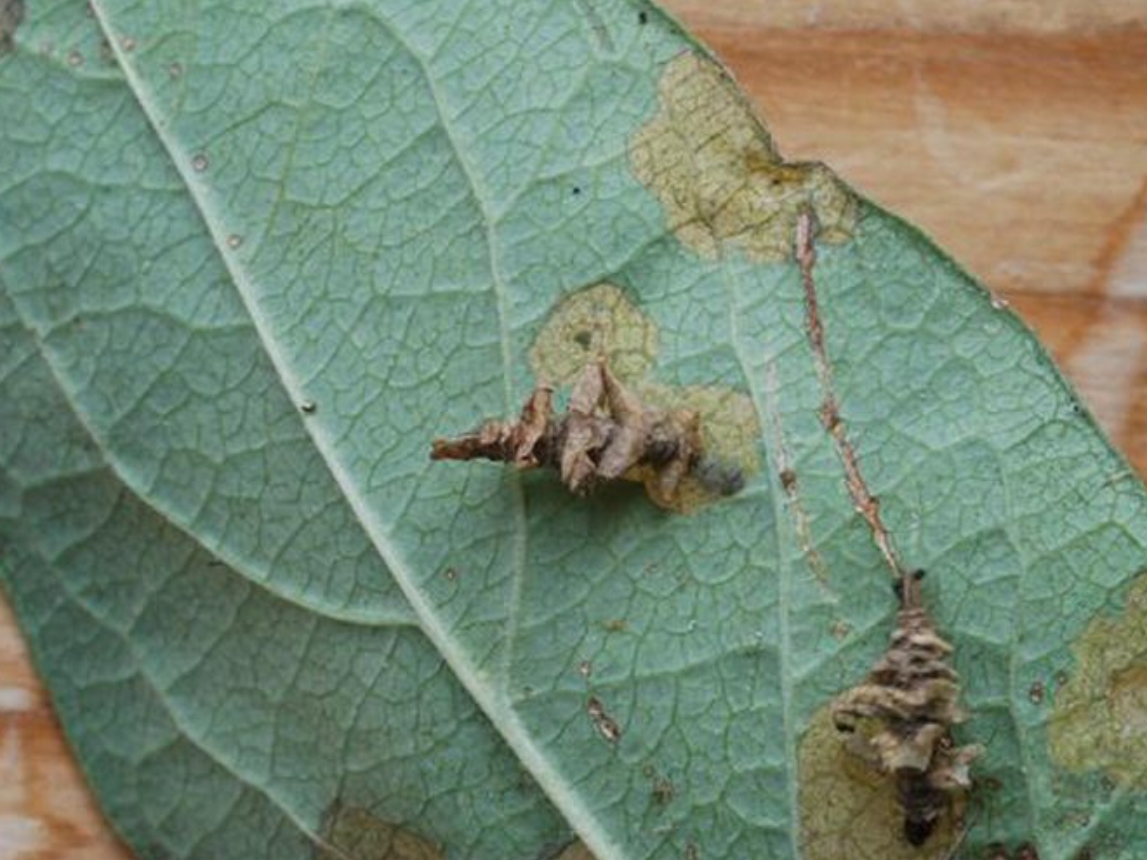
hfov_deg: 23.8
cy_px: 430
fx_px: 2717
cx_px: 600
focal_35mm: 82
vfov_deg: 18.0
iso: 100
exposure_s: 1/1.3
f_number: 29
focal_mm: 50
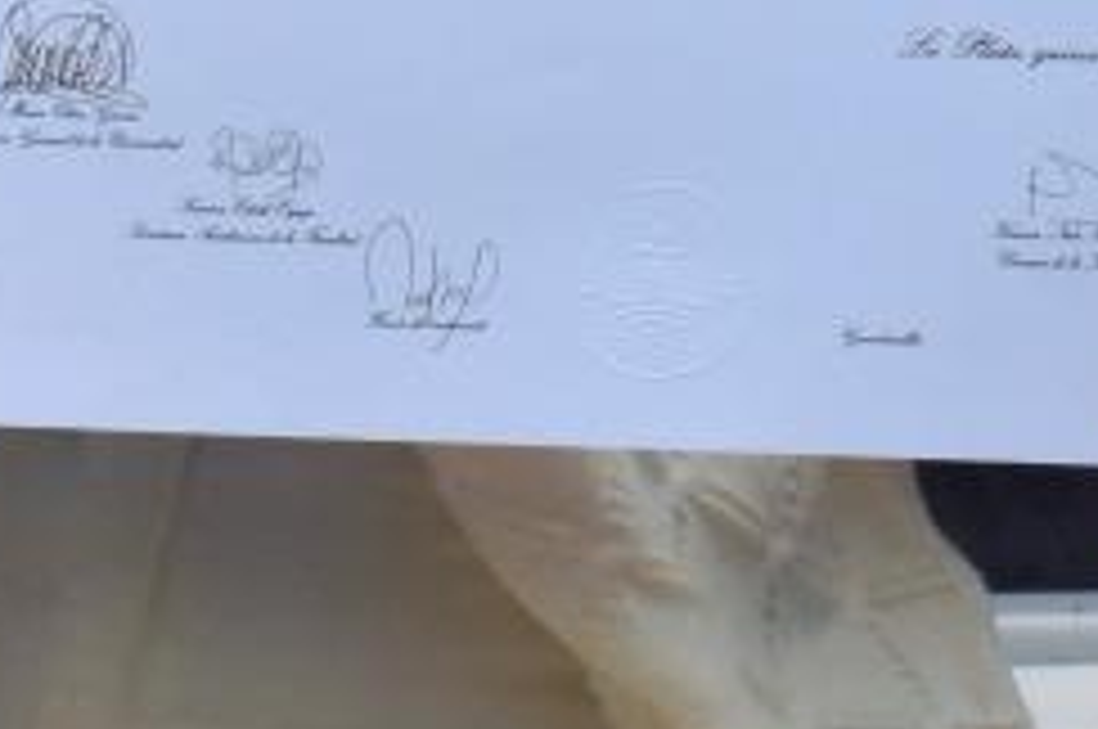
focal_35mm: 328
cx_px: -356
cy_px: -709
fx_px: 9991
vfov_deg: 4.1
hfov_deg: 6.2
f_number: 11
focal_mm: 52
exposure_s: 1/500
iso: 1600
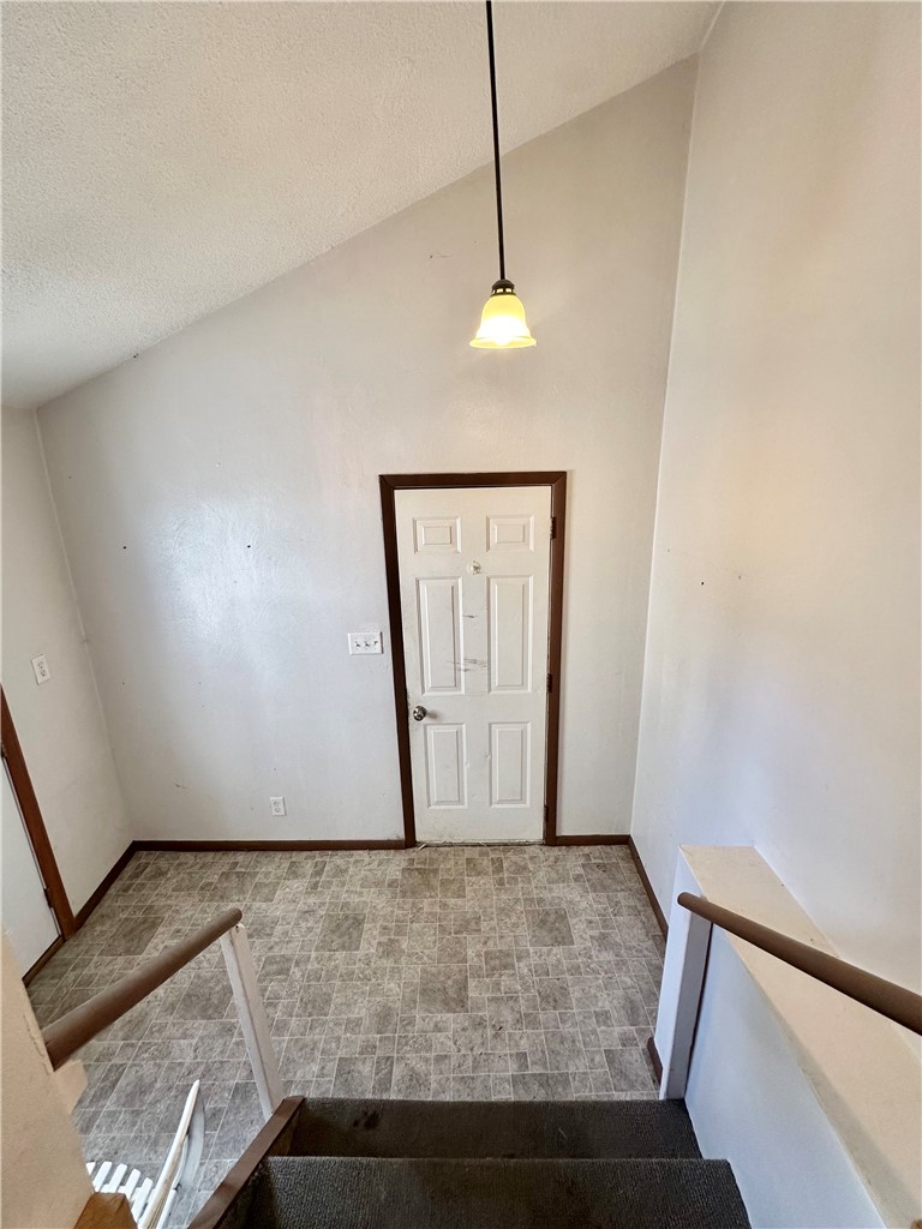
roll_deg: +1.0
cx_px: 461
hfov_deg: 85.7
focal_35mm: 14
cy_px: 614
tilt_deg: -15.4
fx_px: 497
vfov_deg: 102.1
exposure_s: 1/120
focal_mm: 2.22
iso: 160
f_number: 2.2
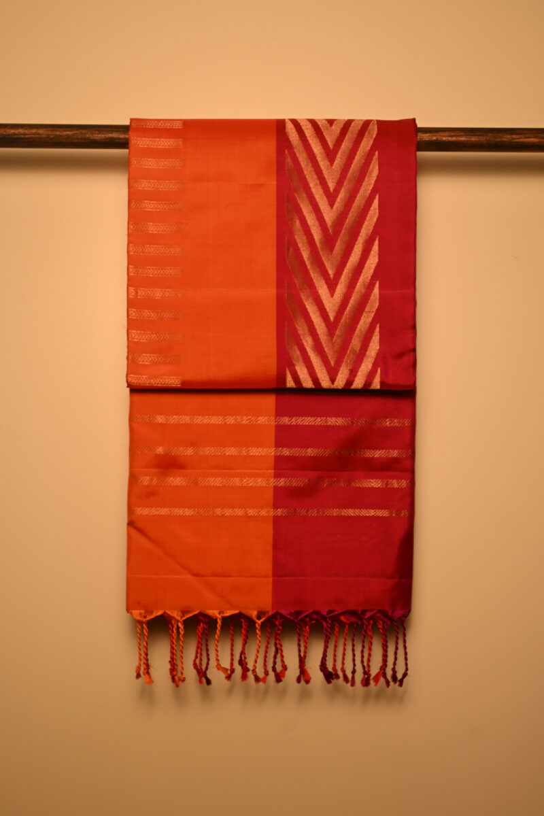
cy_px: 408
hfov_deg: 27.3
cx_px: 272
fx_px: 1122
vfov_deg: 40.0
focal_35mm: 50
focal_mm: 33
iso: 400
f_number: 5
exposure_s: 1/125
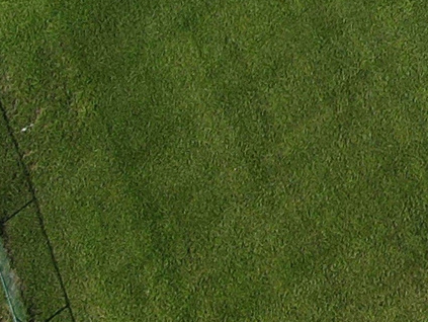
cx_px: 1080
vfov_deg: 8.5
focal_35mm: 161
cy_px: -449
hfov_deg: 10.3
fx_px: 1992
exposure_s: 1/320
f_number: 2.8
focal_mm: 4.5
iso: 110
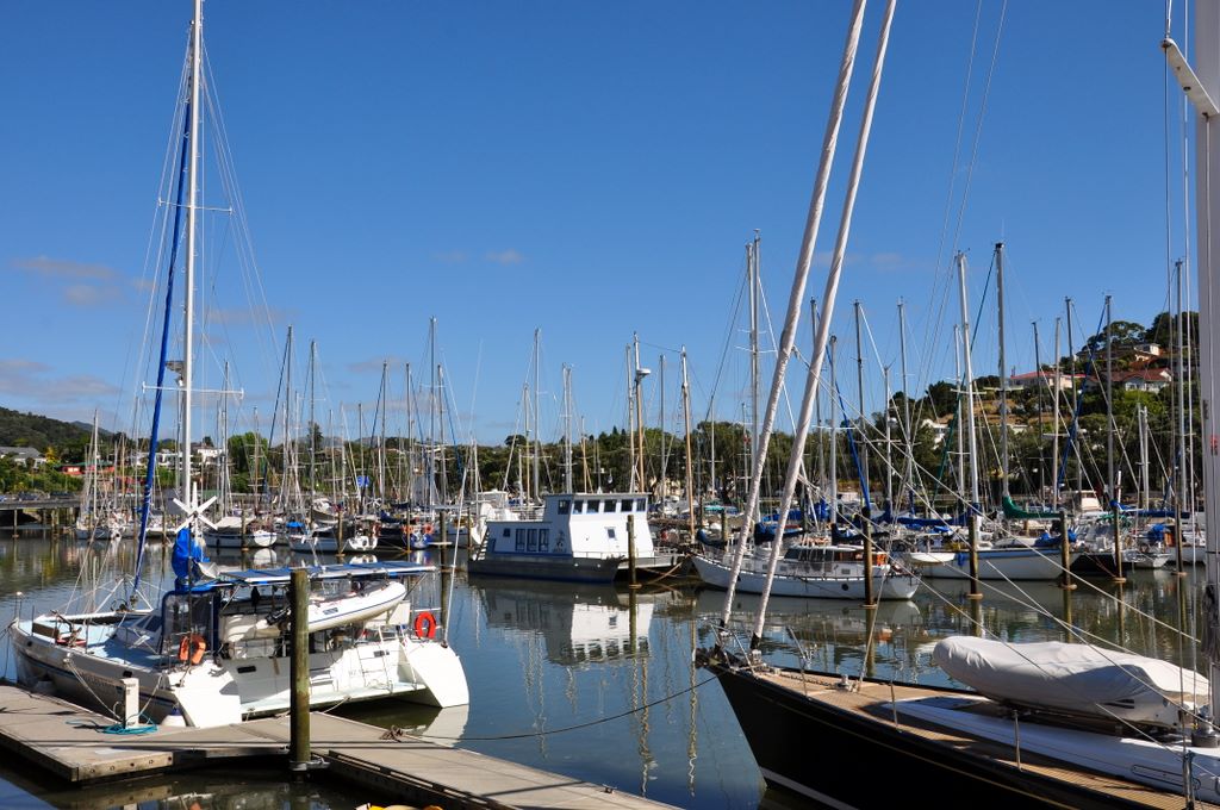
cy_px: 405
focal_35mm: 38
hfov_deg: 51.3
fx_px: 1269
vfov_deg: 35.4
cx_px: 610
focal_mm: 25
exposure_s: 1/400
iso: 200
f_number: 11
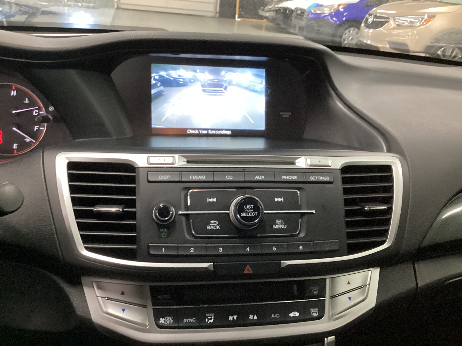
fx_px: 414
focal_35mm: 31
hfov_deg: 58.4
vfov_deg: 45.4
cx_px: 231
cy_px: 173
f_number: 2.4
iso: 500
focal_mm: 3.3
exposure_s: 1/25
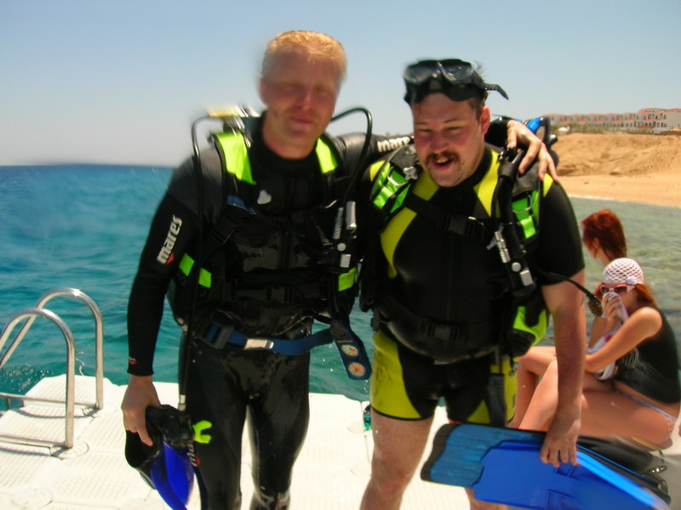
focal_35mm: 34
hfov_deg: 54.0
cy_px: 255
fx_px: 668
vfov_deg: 41.8
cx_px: 340
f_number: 4.9
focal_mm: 5.7
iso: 50
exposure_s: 1/393
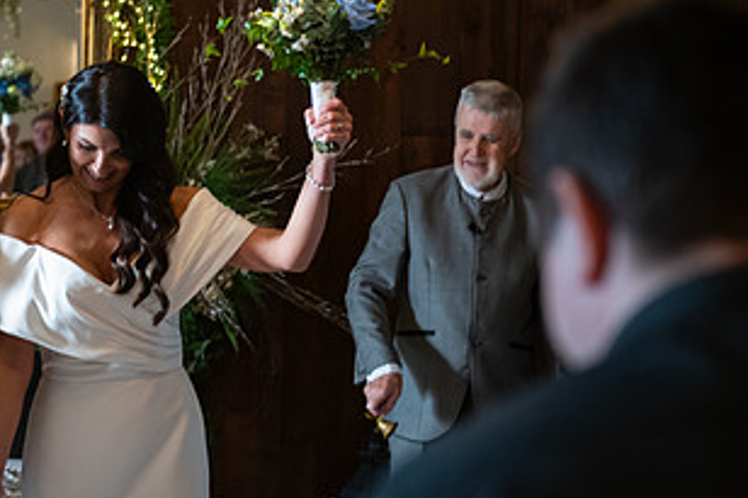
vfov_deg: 10.4
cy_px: 251
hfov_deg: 15.5
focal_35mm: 132
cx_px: 163
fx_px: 2741
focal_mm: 70
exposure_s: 1/160
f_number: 3.5
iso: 800
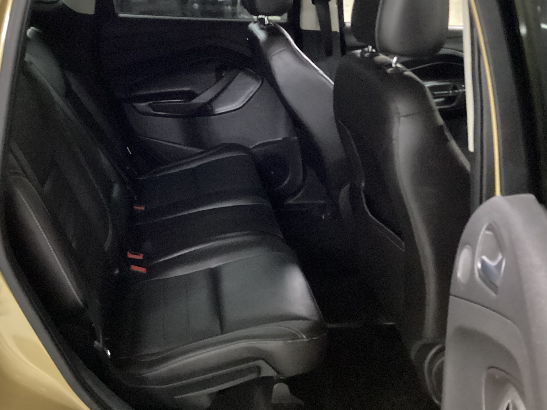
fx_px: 616
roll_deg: +1.5
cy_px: 169
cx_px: 238
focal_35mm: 39
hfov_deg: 47.7
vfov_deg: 36.7
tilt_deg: -22.3
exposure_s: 1/15
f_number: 2.4
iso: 640
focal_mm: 3.3
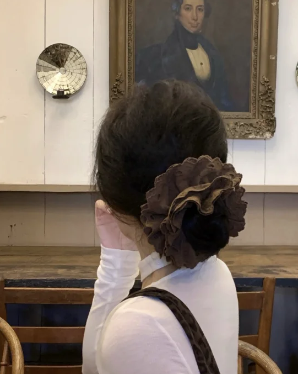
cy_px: 227
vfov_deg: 34.6
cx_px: 171
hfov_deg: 28.0
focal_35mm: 54
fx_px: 596
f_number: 1.8
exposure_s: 1/50
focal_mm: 4.25
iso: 400
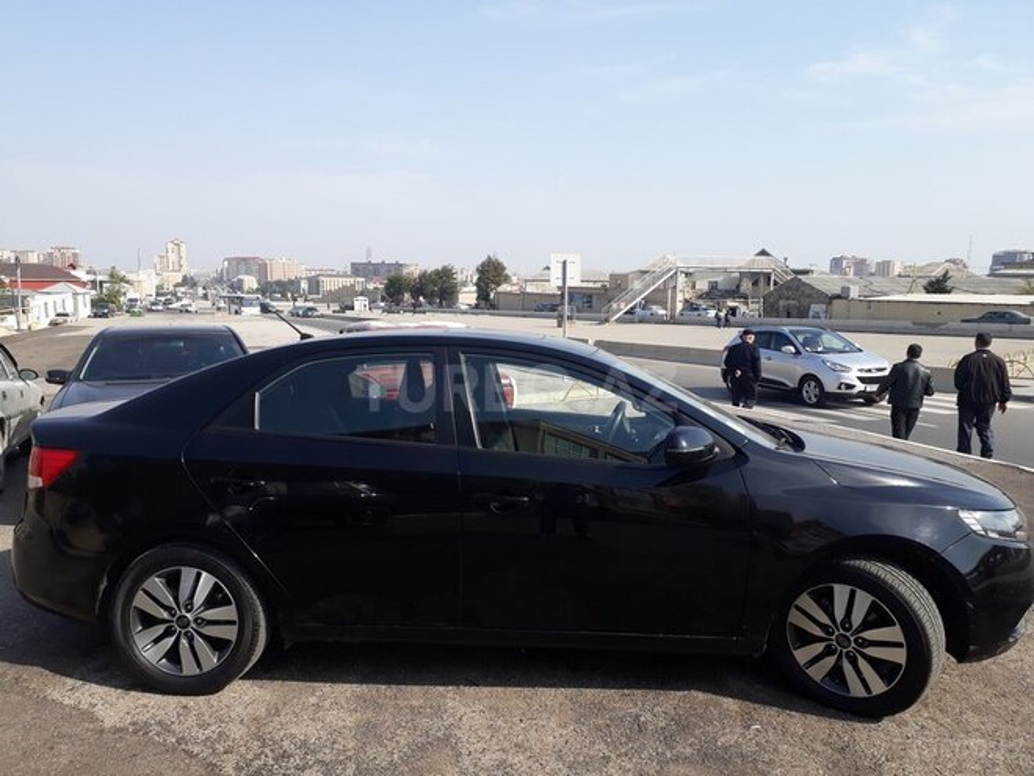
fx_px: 807
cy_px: 388
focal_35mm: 27
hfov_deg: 65.3
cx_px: 517
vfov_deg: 51.4
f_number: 1.9
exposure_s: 1/1136
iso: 40
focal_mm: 3.6
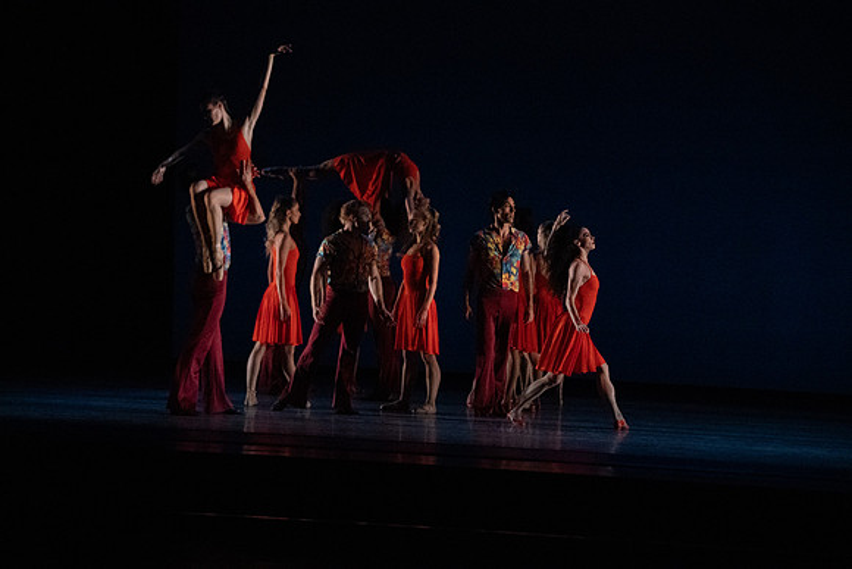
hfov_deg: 14.9
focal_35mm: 138
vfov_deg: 9.9
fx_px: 3267
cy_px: 284
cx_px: 426
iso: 25600
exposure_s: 1/400
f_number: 5.6
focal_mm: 138
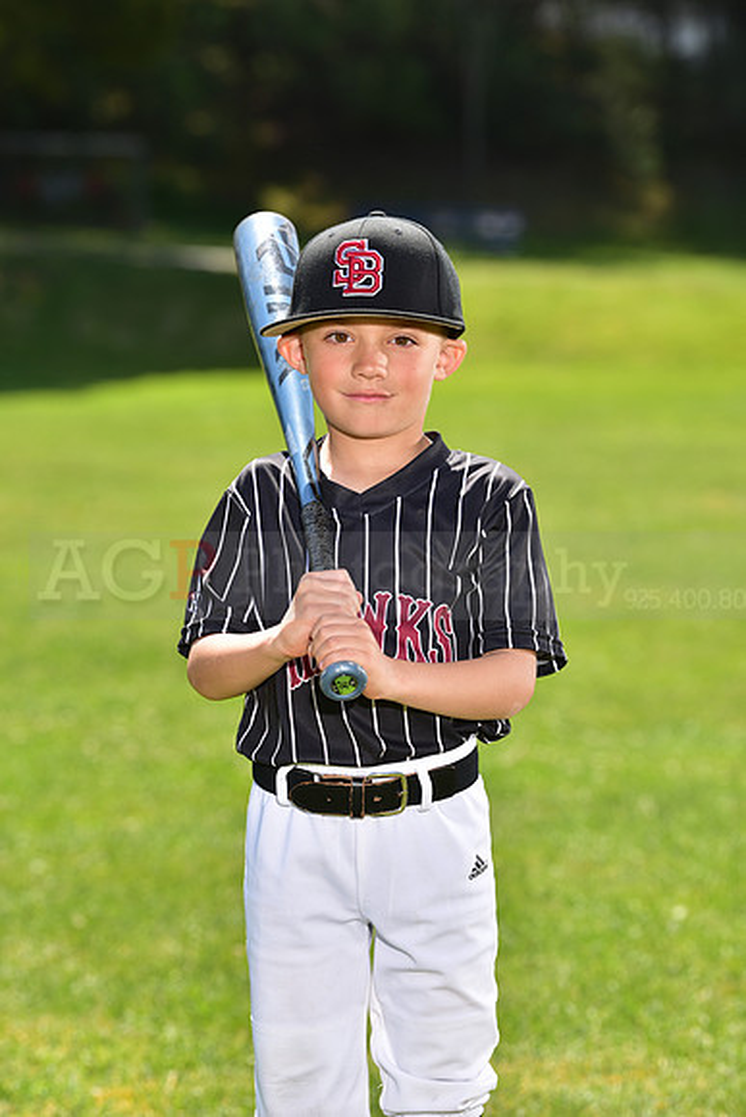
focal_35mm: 150
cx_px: 373
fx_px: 4659
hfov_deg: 9.2
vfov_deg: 13.7
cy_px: 558
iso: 100
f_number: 5.6
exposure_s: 1/250
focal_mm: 150
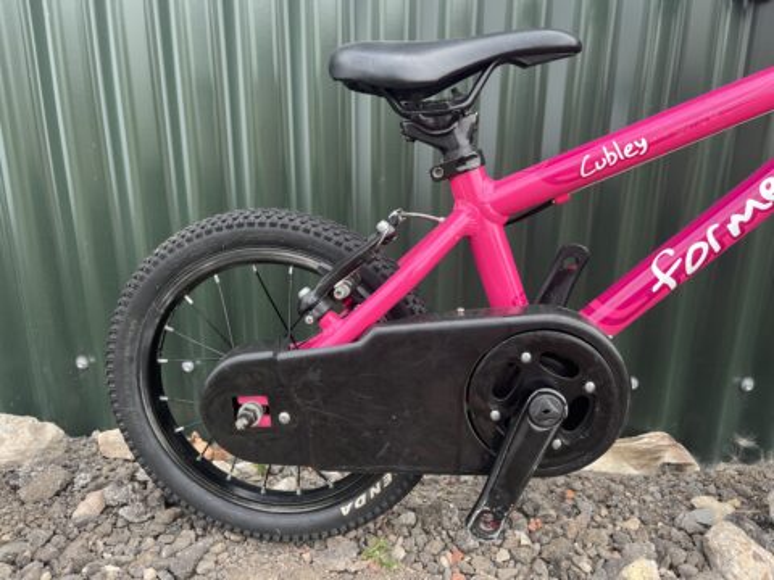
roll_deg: +0.8
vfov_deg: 53.1
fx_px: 581
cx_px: 387
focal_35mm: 26
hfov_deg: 67.3
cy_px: 290
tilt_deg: -15.4
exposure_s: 1/217
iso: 40
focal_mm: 5.1
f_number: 1.6
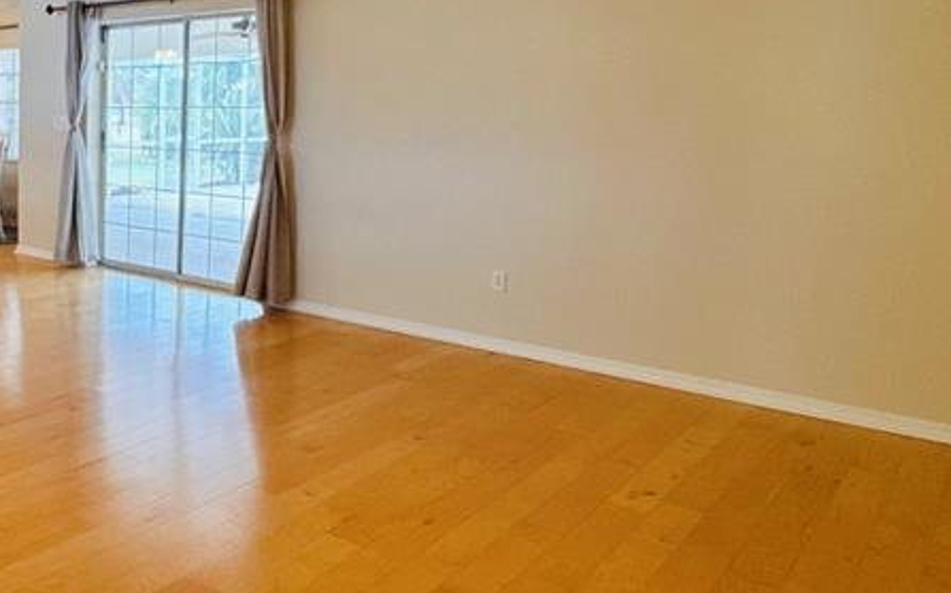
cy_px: 219
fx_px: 881
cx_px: 34
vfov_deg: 37.0
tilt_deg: -8.3
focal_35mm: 34
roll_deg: -0.6
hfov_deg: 48.4
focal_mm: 2.22
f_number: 2.2
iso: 250
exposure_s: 1/120
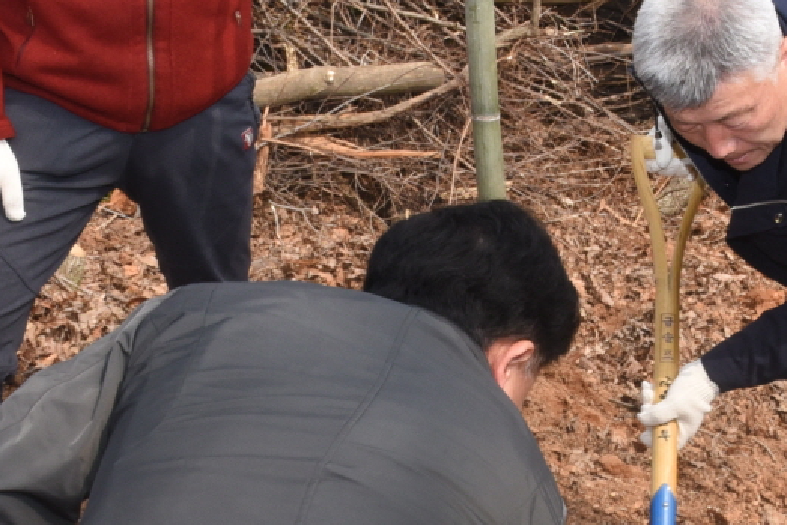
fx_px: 2340
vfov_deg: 12.7
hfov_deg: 18.6
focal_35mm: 107
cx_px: 766
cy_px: 428
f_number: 22
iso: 900
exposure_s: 1/200
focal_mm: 28
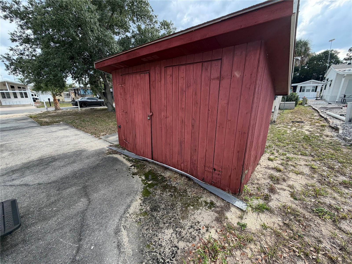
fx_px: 142
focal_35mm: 14
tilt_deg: -13.4
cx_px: 176
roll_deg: -0.2
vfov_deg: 85.7
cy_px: 132
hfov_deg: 102.1
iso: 50
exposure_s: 1/203
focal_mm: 2.22
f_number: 2.2
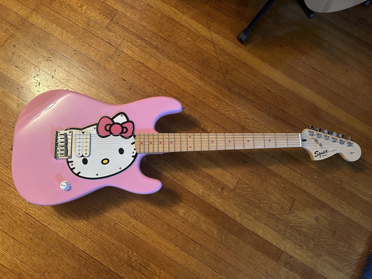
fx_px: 258
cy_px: 140
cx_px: 186
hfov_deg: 71.6
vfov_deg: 56.8
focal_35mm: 24
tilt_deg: -81.8
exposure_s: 1/40
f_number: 1.78
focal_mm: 6.86
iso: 800
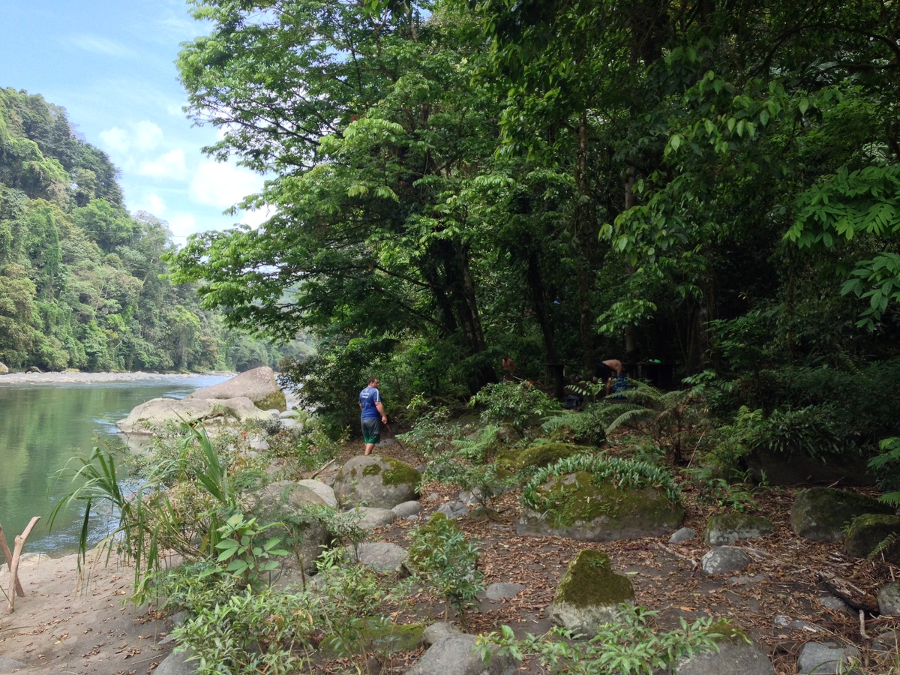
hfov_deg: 52.6
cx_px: 450
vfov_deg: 40.7
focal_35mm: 35
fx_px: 910
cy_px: 338
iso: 50
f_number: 2.4
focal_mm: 4.28
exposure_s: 1/252
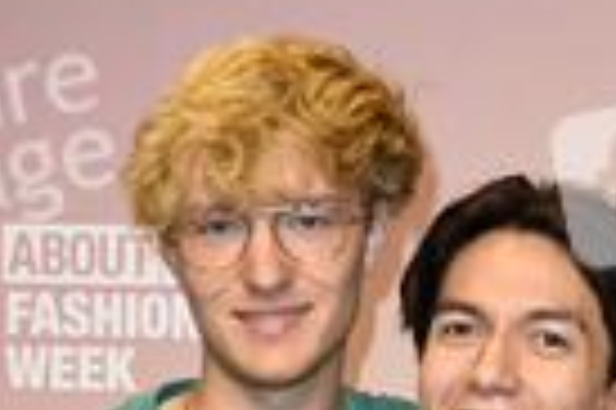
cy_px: 838
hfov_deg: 12.8
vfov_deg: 8.1
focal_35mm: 161
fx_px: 2752
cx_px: 373
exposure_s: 1/160
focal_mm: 55
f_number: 5.6
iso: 400
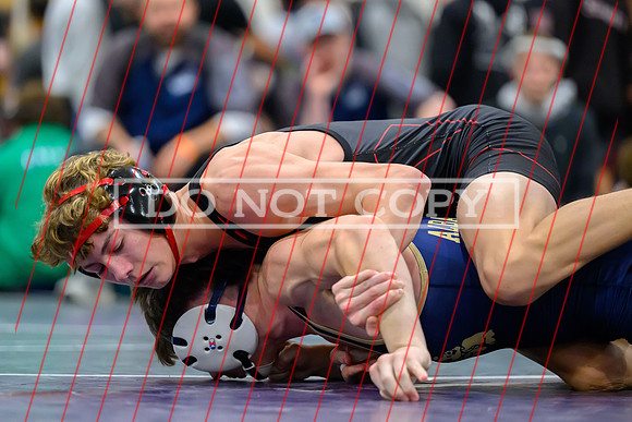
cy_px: 166
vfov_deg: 7.0
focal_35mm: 196
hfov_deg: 10.5
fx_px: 3434
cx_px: 305
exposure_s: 1/640
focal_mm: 160
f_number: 2.8
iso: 6400
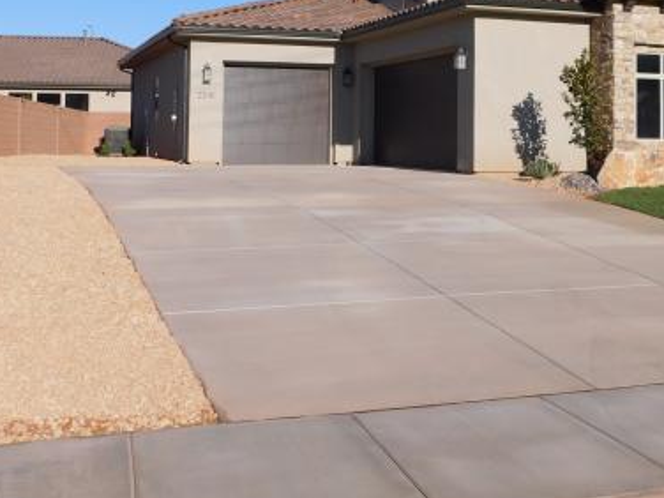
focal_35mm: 51
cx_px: 385
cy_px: 102
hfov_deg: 37.4
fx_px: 978
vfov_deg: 28.0
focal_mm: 5.3
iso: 125
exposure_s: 1/500
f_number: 6.4
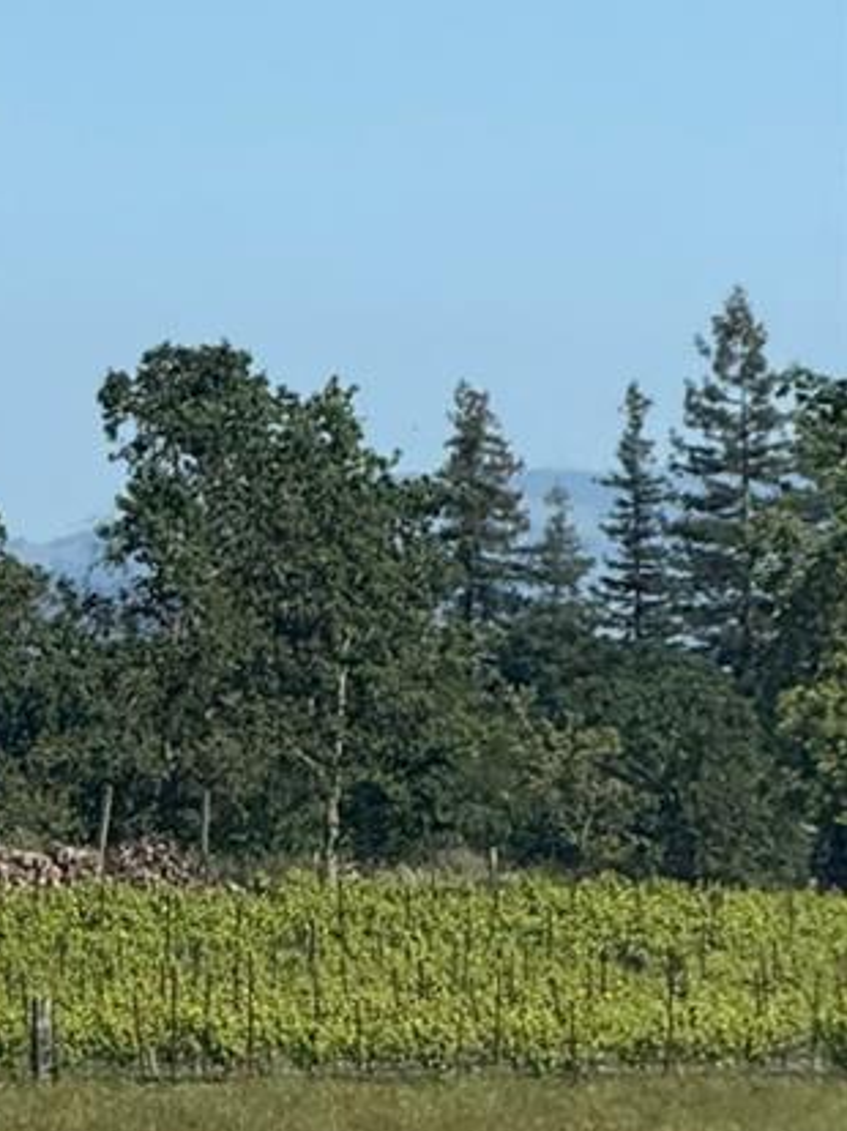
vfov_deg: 4.5
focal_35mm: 435
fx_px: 14206
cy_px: 1344
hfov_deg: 3.4
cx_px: -687
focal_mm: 15.66
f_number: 2.8
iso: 50
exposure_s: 1/1818
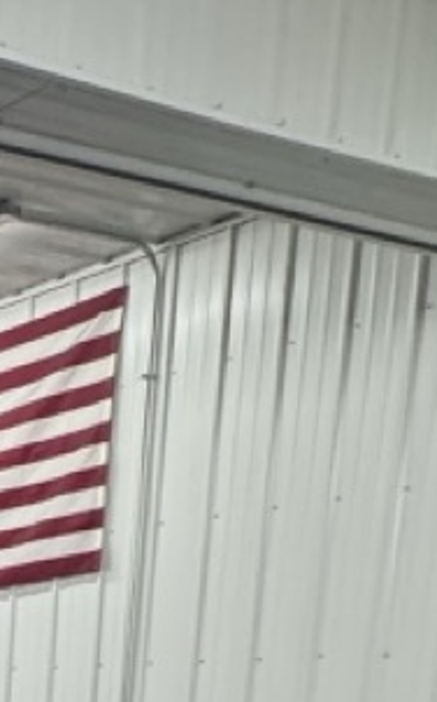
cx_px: -611
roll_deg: +1.1
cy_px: 911
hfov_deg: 14.1
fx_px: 1204
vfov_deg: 27.3
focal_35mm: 63
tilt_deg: -10.5
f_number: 2.2
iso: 320
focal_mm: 2.22
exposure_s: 1/120
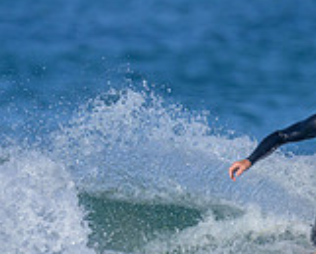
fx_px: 34765
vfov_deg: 0.4
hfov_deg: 0.5
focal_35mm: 3715
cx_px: -22
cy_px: 291
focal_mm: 800
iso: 220
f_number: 6.3
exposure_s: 1/2000
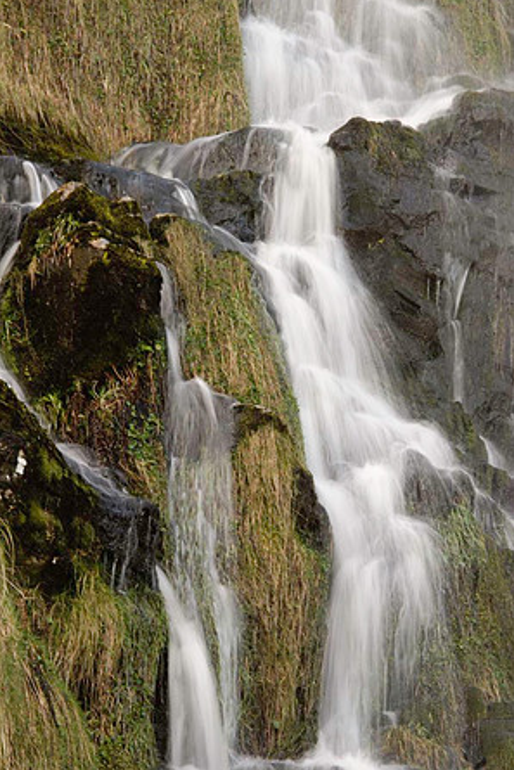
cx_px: 257
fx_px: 4376
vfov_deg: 10.1
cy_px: 384
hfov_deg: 6.7
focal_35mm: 205
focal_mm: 135
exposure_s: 1/5
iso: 200
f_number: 18
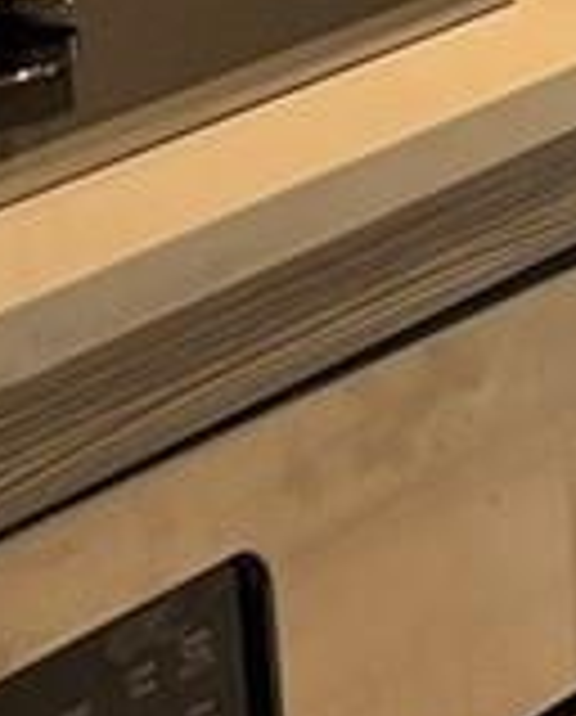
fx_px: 4989
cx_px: 1624
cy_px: -275
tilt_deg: -10.9
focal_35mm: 235
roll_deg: +2.0
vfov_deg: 8.1
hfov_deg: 6.2
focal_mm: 6.86
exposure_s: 1/120
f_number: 1.78
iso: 125
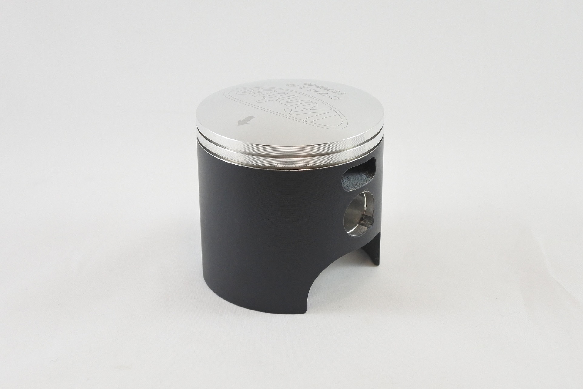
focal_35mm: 48
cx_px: 292
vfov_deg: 28.1
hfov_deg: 41.1
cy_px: 194
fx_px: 777
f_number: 4.5
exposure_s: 1/125
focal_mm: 18
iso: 400
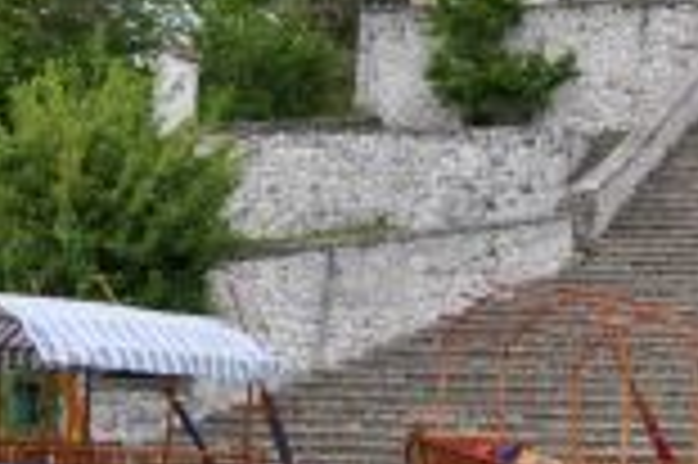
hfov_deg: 15.0
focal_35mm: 136
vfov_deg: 10.0
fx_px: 2634
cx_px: 558
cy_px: 34
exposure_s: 1/160
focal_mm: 22
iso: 200
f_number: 6.3
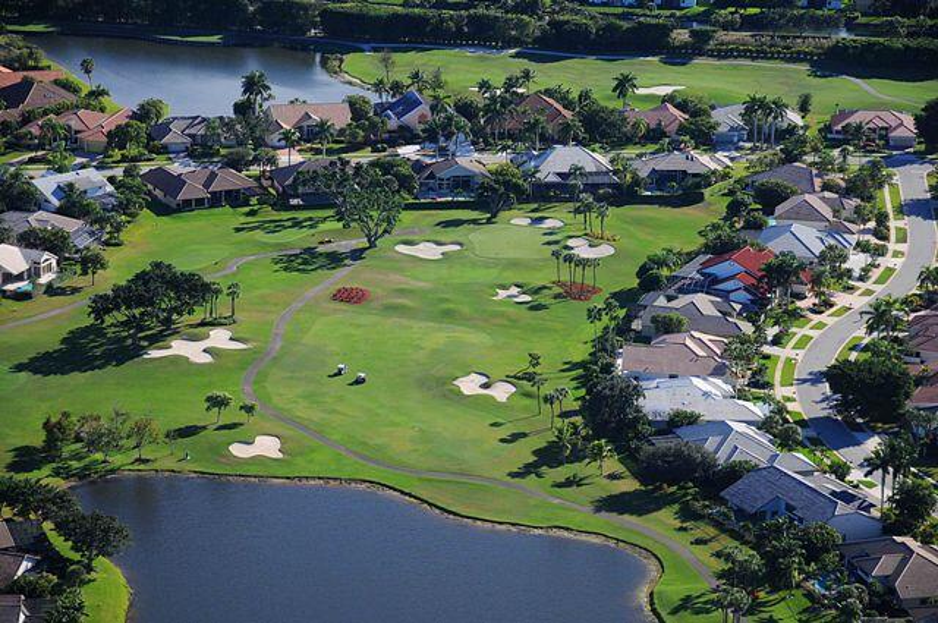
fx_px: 3318
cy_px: 312
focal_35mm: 128
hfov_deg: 16.1
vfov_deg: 10.7
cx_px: 469
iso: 400
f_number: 5.6
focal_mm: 85
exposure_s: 1/1250
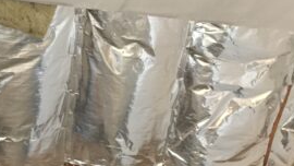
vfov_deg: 13.1
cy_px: 203
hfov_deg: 23.6
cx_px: 186
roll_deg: -1.3
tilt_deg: +5.6
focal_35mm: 90
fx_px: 702
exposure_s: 1/4
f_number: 2.2
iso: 125
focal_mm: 4.15
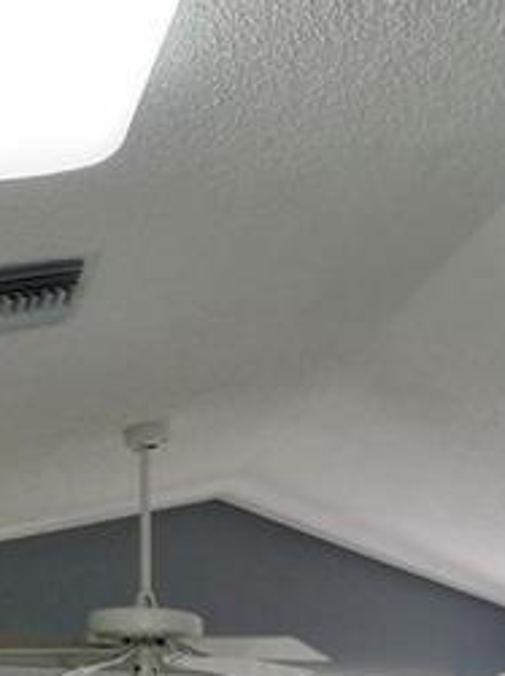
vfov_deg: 22.8
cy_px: 776
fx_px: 1559
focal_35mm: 80
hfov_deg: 18.1
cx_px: 451
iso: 50
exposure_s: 1/302
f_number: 1.7
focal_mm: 4.2
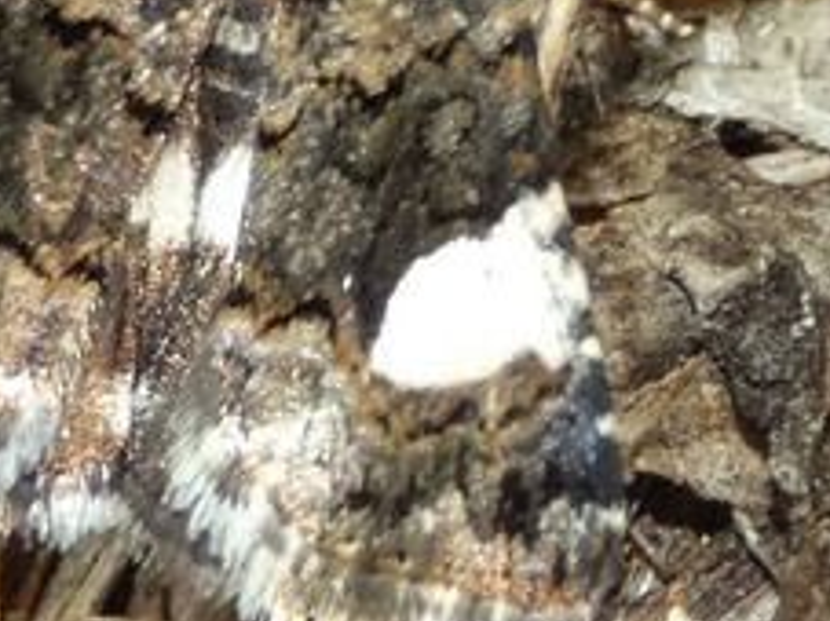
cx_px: 316
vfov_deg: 3.5
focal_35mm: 421
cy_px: 66
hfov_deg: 4.7
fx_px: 10089
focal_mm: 20.1
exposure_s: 1/60
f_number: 5
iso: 200
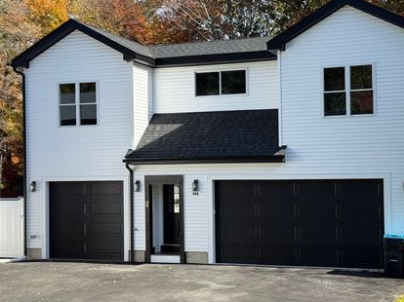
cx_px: 236
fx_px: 677
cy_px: 155
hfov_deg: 33.2
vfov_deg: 25.2
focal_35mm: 58
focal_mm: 6.76
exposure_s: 1/1980
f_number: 1.78
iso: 64
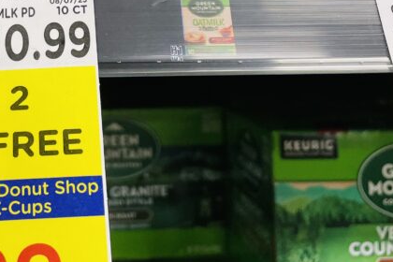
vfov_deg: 19.5
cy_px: -50
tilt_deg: +1.3
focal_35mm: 66
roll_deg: +0.1
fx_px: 720
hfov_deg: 29.7
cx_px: 73
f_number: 1.6
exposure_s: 1/120
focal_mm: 4.2
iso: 100
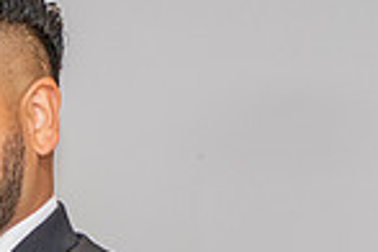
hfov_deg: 10.0
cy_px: 484
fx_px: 2089
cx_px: -210
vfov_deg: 6.7
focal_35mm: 199
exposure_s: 1/160
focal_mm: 38
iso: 640
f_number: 4
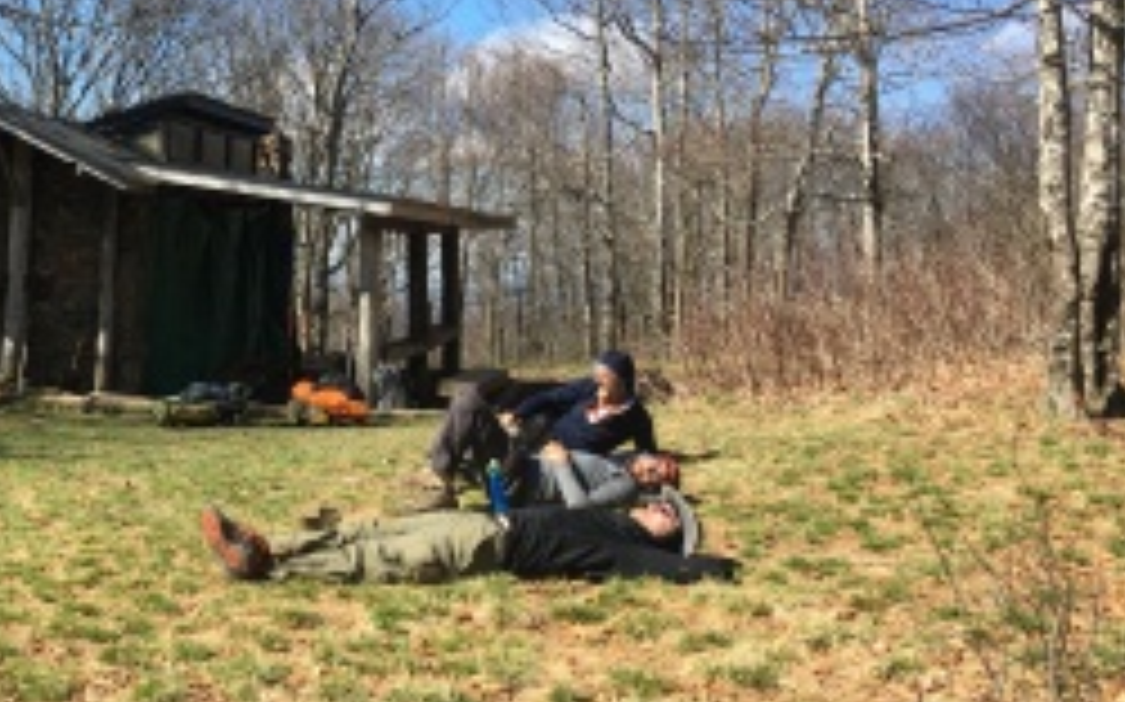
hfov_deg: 43.2
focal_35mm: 45
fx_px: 1379
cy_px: 194
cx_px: 306
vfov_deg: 28.2
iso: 25
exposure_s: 1/785
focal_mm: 4.15
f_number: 2.2
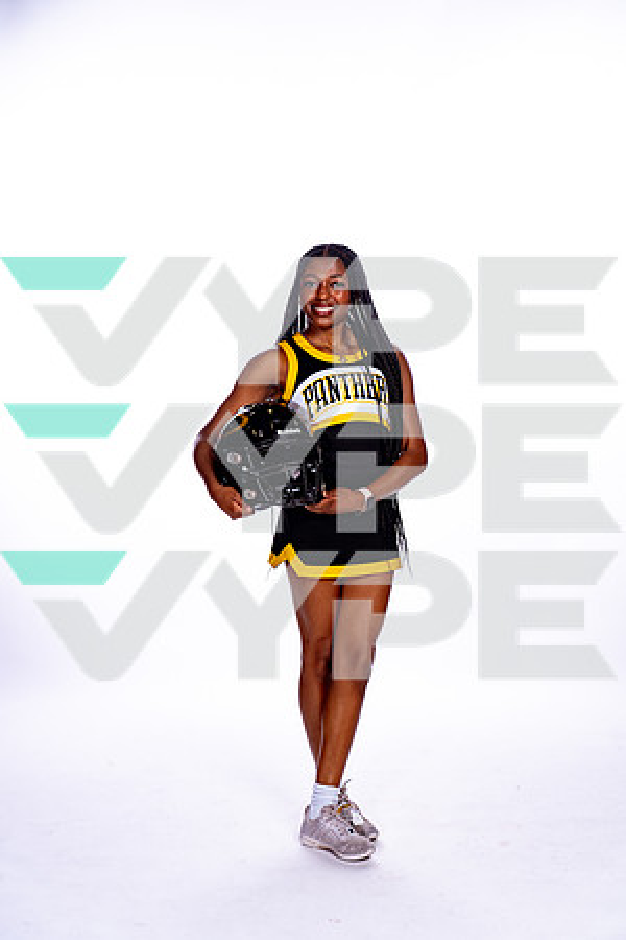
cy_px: 470
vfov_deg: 31.0
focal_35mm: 65
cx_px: 313
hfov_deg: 20.9
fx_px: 1695
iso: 100
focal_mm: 65
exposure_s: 1/250
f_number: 5.6
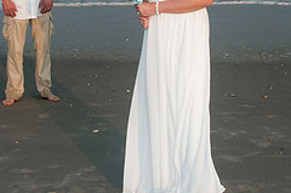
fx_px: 702
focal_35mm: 87
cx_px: 136
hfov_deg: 23.4
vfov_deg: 15.3
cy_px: -4
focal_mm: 24
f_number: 7.1
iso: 100
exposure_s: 1/250
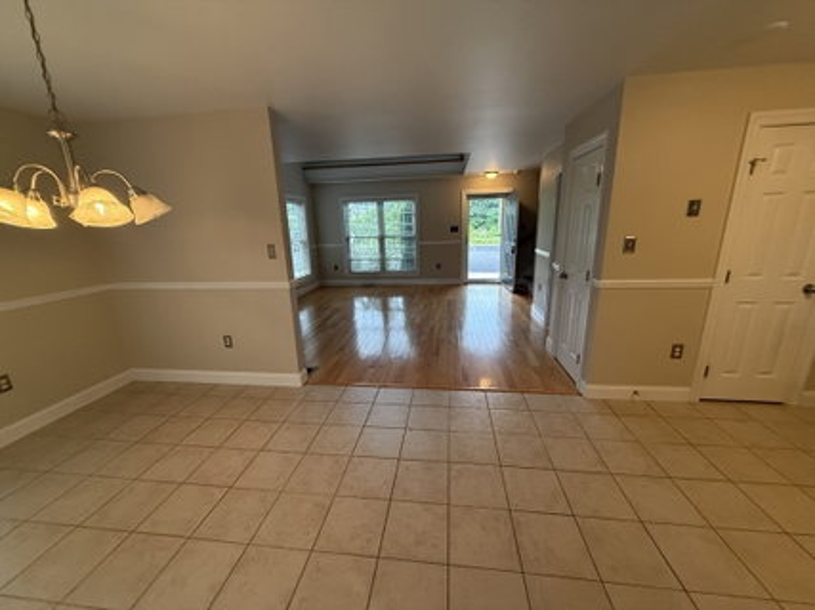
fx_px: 330
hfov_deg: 102.1
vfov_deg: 85.6
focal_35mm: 14
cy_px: 305
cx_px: 408
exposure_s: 1/120
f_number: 2.2
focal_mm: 2.22
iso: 500
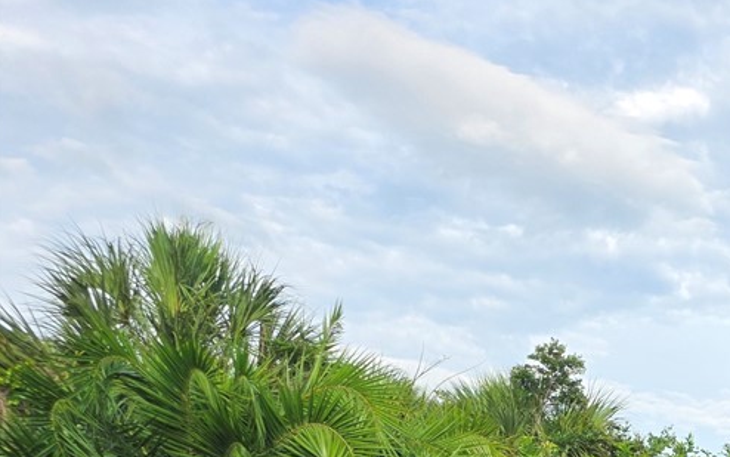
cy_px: 766
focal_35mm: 79
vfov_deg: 14.8
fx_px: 1572
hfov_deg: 21.0
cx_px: 1173
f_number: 1.7
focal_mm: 6.25
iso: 80
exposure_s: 1/2410
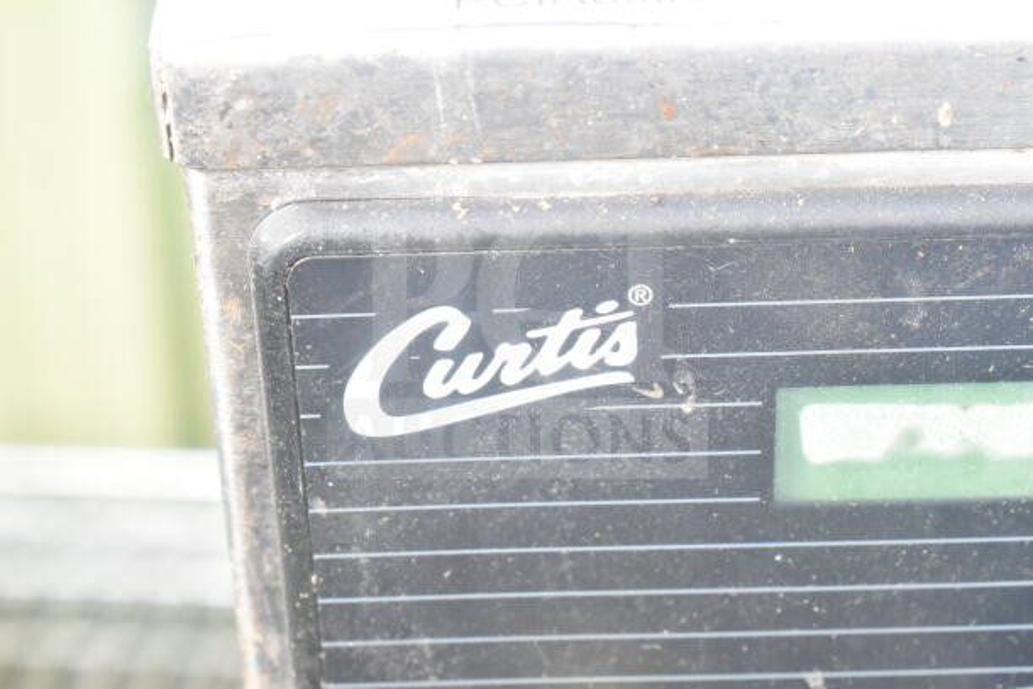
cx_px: 516
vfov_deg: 16.6
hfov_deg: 24.6
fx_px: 2368
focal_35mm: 82
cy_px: 344
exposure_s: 1/200
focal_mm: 55
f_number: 7.1
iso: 1600
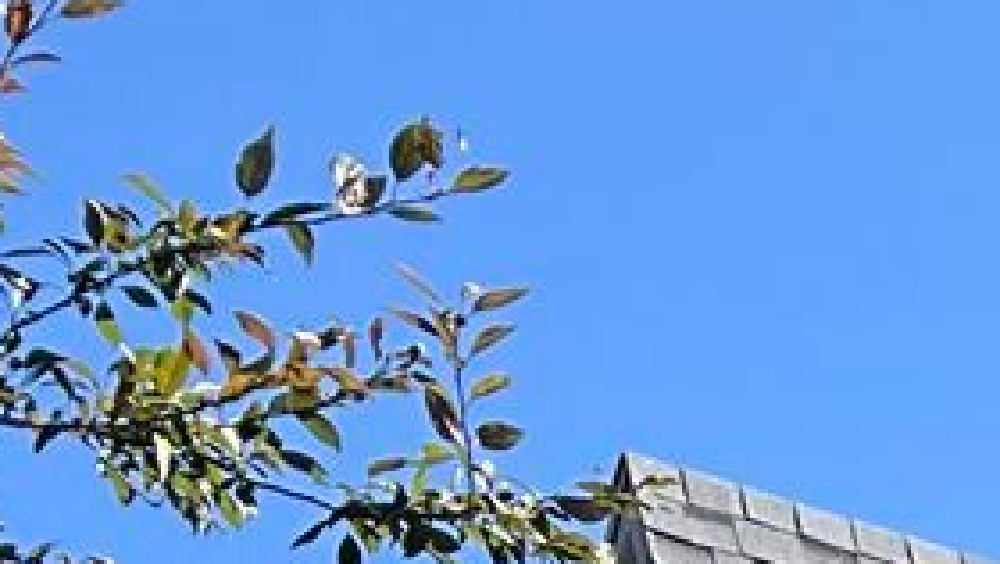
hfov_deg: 11.5
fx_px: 4485
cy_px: 1804
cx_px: 1968
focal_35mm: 169
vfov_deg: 6.5
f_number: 1.8
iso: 25
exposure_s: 1/842
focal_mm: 3
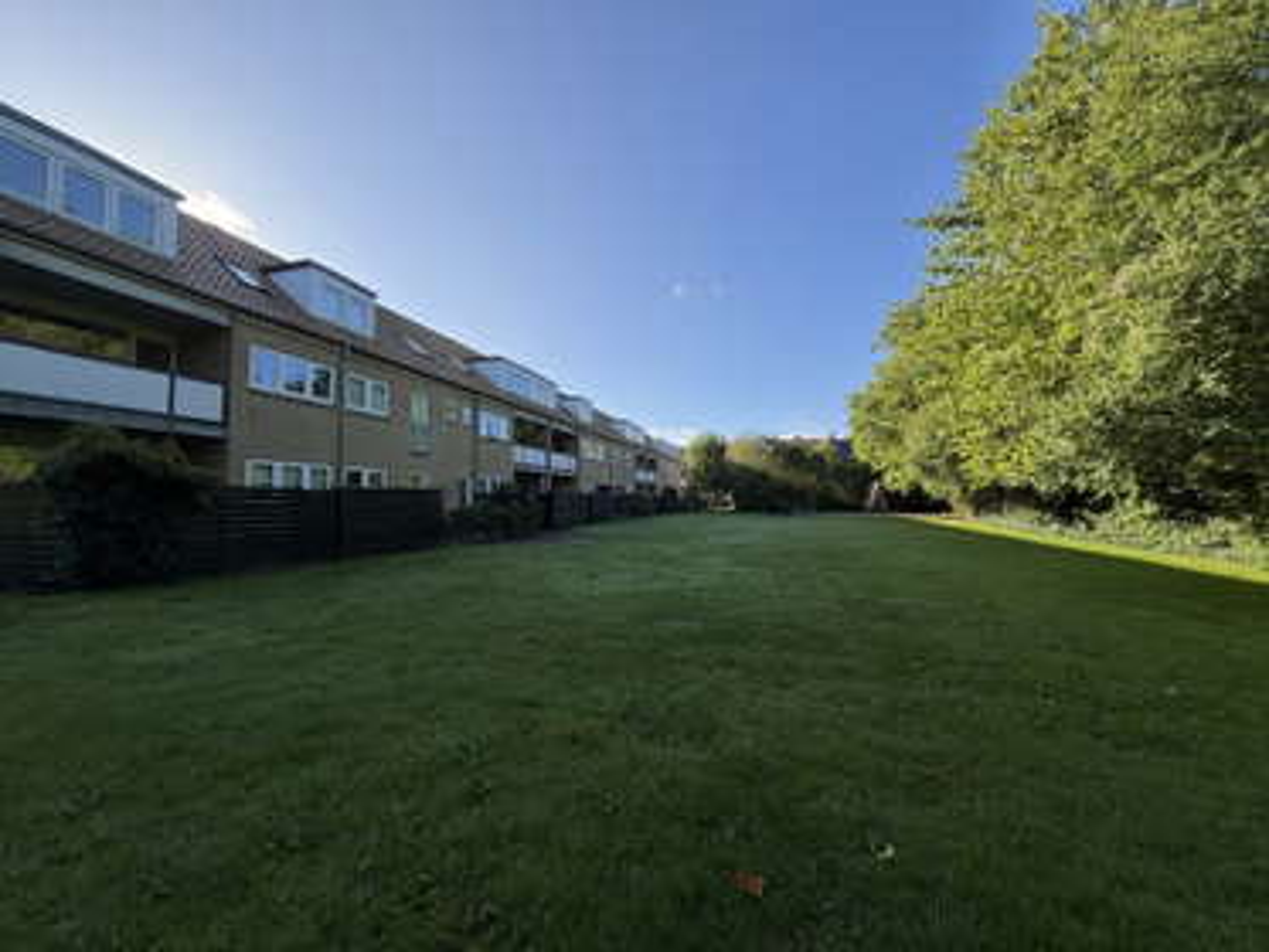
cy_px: 476
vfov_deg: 85.7
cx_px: 634
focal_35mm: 14
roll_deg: +0.3
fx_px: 513
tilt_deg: +2.6
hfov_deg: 102.0
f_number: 2.2
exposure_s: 1/770
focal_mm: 2.22
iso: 40
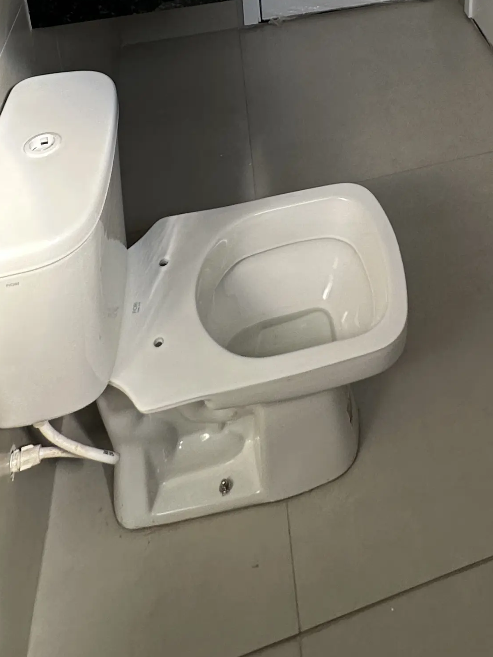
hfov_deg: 36.0
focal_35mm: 38
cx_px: 419
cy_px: -176
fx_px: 721
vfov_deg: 35.4
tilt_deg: -16.7
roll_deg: -0.8
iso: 80
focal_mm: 2.22
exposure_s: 1/99
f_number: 2.2
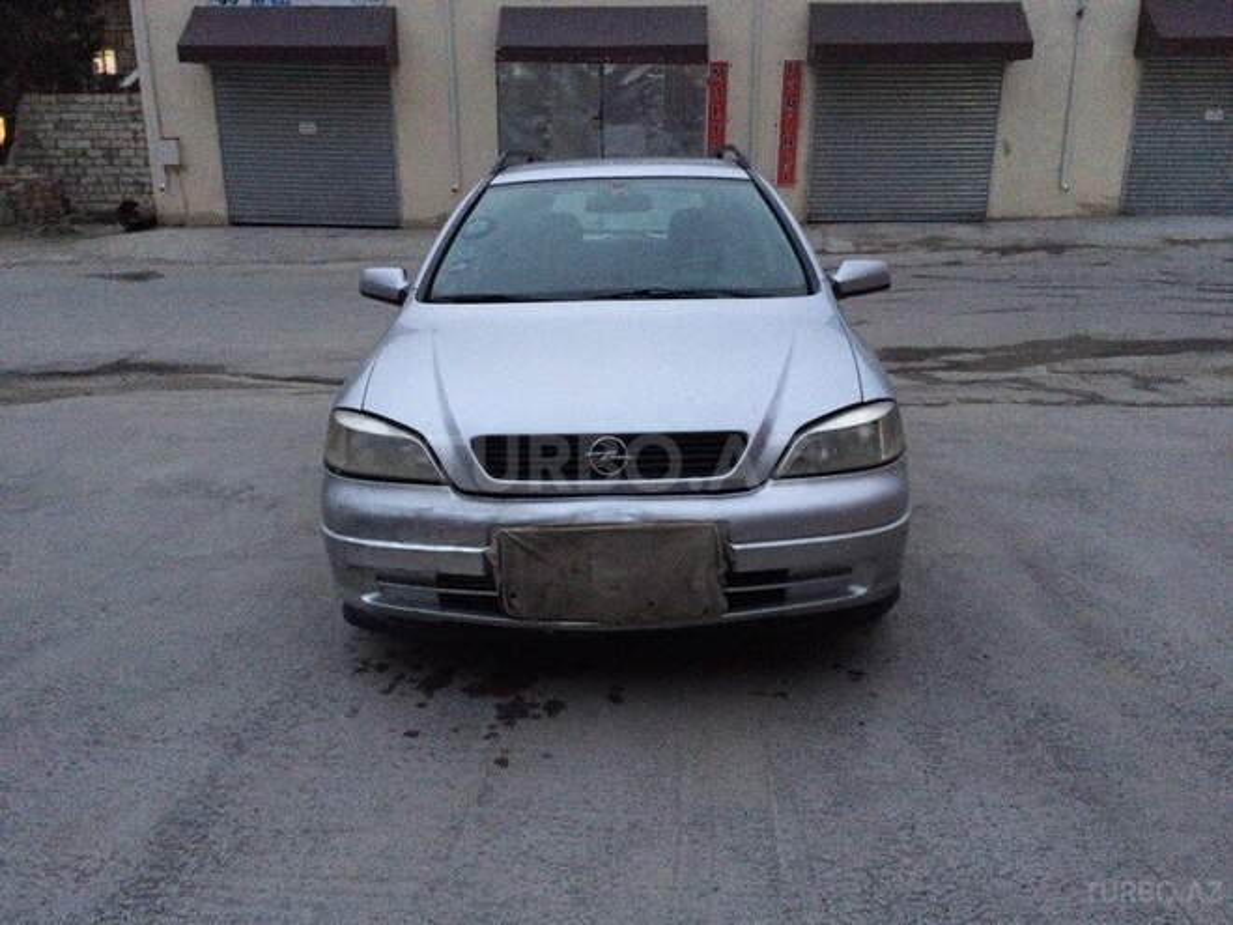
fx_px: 1033
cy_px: 462
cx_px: 616
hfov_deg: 61.7
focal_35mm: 29
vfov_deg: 48.2
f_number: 2.2
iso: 400
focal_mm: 4.15
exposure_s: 1/17
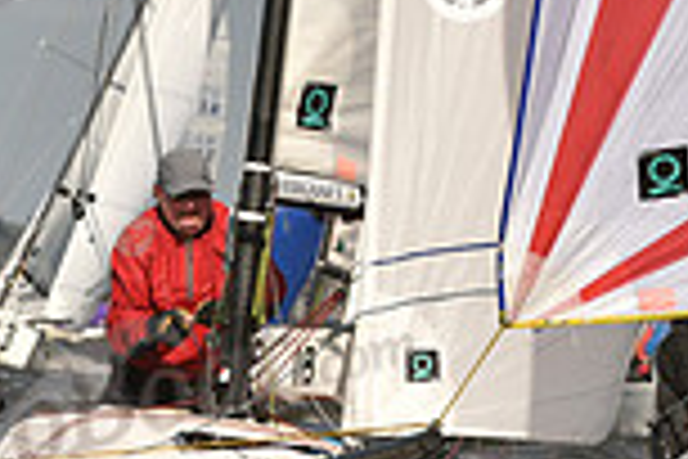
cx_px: 652
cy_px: 115
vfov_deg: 1.4
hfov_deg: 2.2
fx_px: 18154
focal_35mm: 950
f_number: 11
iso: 500
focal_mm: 250
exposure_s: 1/1250
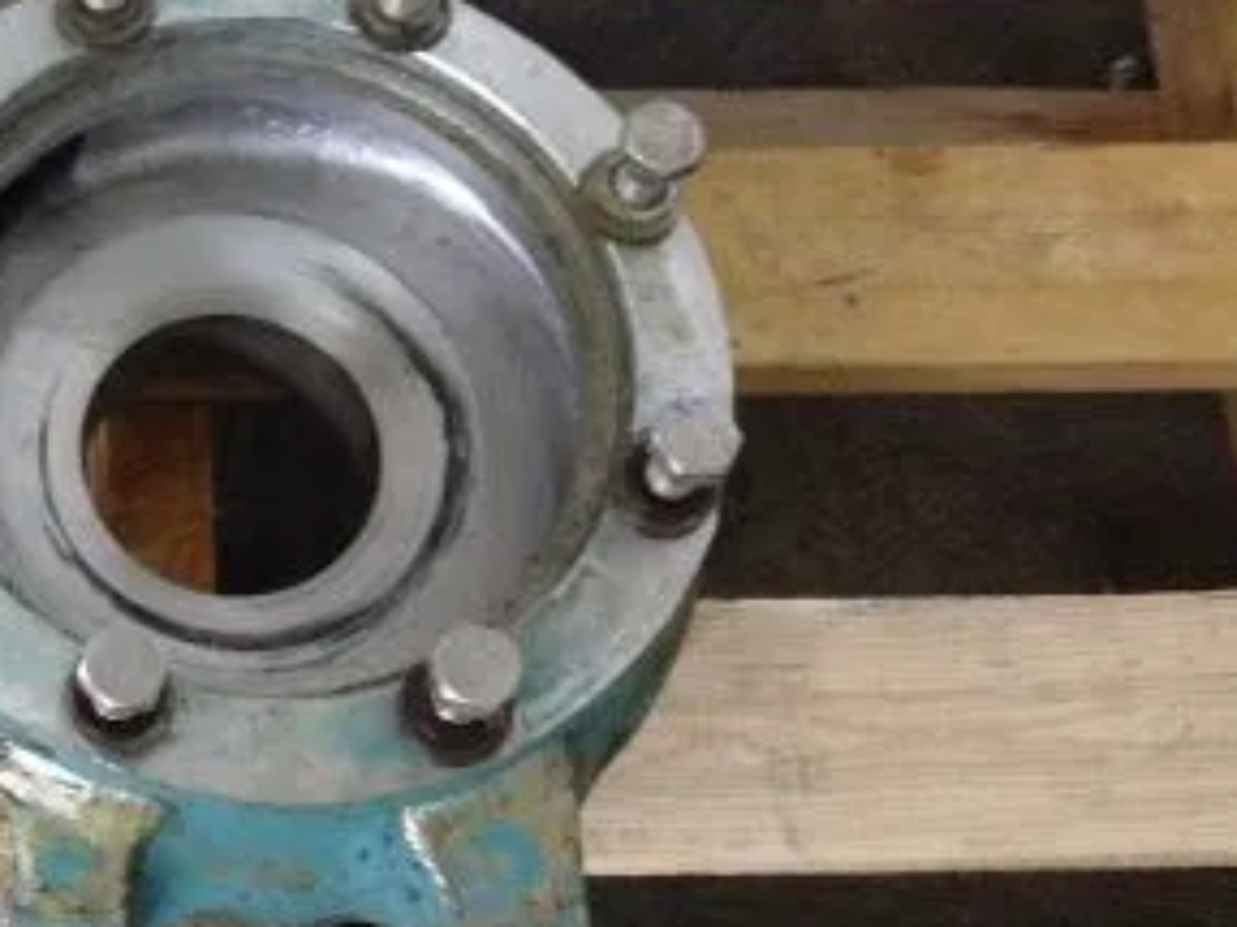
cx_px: 22
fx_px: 2786
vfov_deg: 18.8
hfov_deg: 24.0
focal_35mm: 78
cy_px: 250
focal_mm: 4.28
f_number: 2.4
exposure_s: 1/20
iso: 320
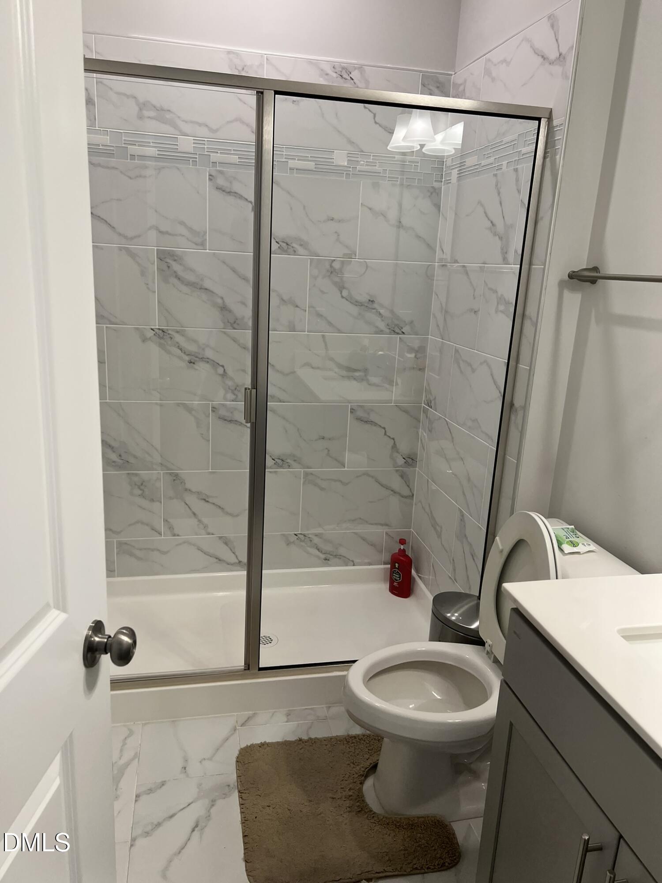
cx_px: 331
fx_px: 663
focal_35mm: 26
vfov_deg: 67.3
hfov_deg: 53.1
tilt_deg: -15.6
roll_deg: -2.9
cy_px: 442
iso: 100
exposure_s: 1/120
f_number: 1.5
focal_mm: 5.7
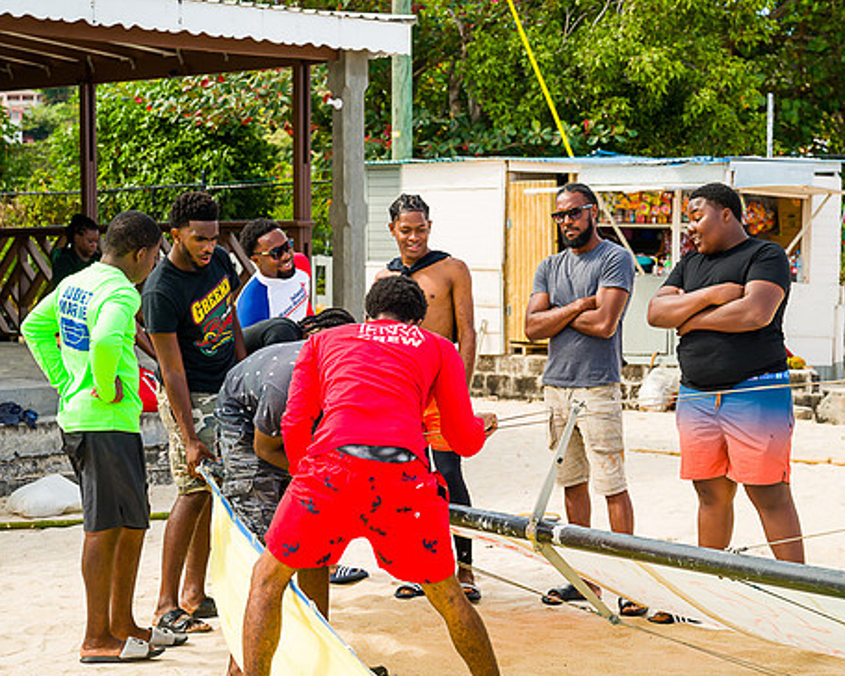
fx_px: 2126
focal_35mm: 85
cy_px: 327
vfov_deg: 18.1
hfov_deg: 22.5
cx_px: 460
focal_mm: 61
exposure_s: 1/320
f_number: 6.3
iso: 280
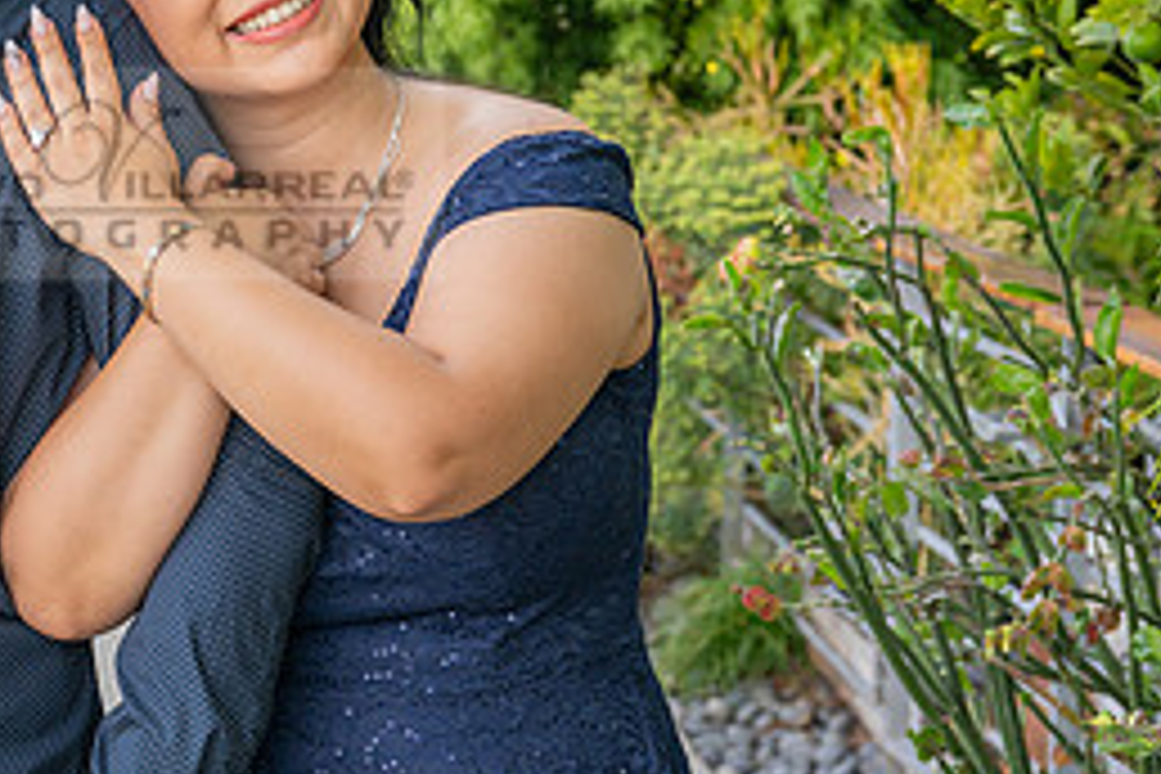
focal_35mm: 99
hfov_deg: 20.1
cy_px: 173
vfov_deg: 13.8
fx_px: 3193
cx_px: 63
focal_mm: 44
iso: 200
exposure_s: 1/200
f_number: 5
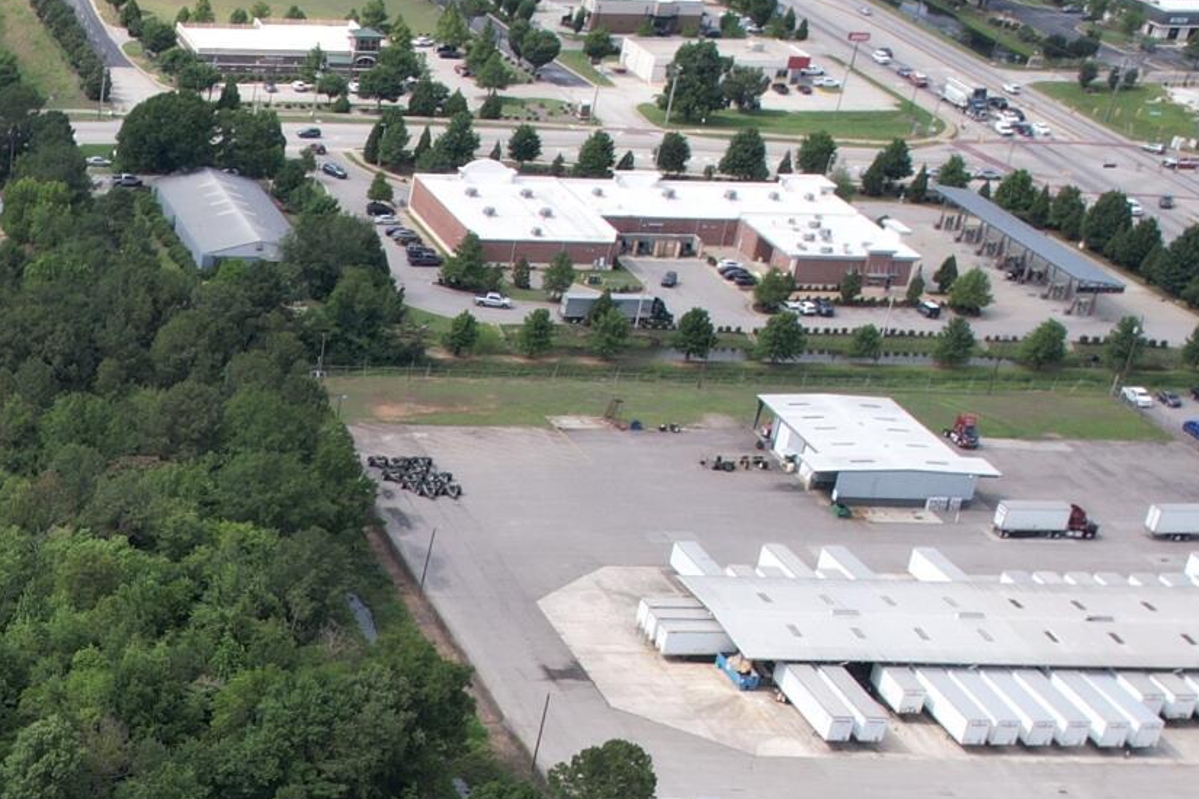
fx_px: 2664
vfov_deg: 15.8
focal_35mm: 80
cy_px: 1156
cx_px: -507
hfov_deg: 21.9
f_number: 2.8
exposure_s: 1/1250
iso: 100
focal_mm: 8.38
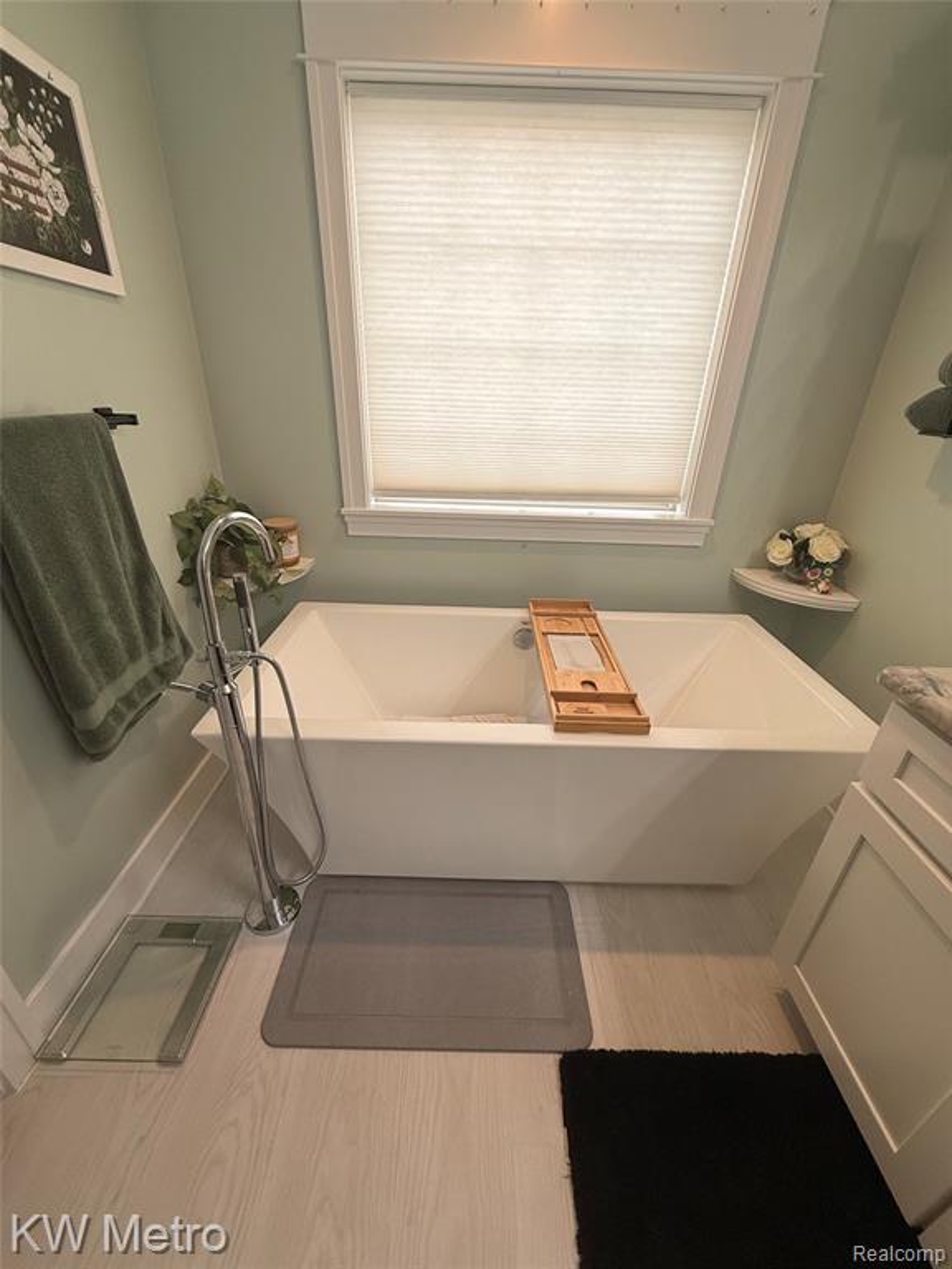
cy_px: 634
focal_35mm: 14
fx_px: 513
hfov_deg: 85.7
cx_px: 476
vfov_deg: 102.1
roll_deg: -1.9
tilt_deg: -25.3
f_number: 2.2
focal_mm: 2.22
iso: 50
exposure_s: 1/129
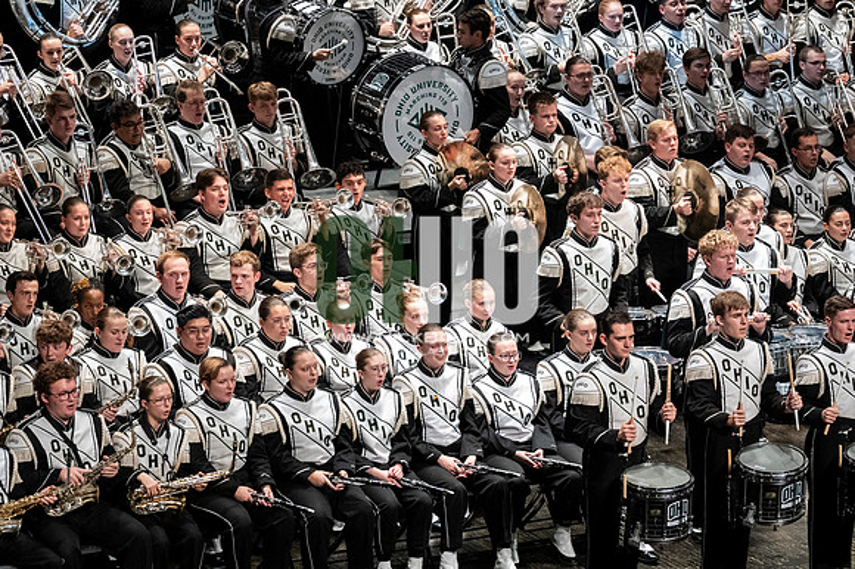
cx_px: 428
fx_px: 4272
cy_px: 284
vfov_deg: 7.6
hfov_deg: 11.4
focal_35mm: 180
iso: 4000
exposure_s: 1/500
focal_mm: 120
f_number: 4
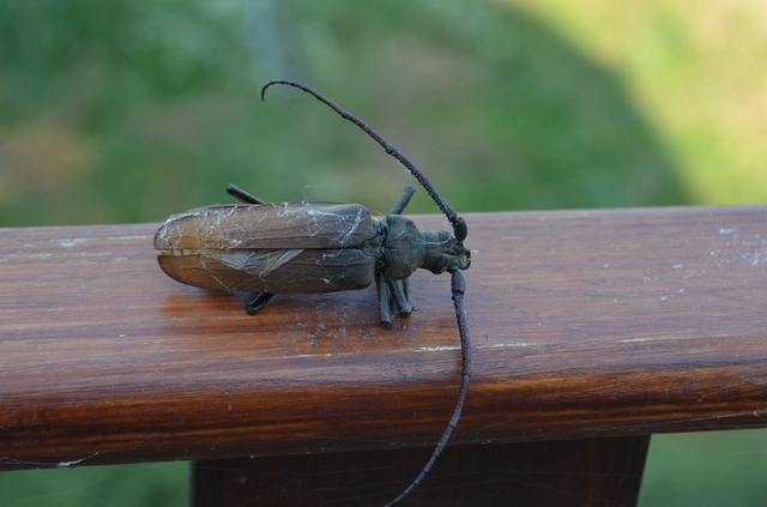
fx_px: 1753
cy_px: 254
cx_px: 384
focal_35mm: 82
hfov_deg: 24.7
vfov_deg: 16.5
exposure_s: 1/60
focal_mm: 55
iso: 160
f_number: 8
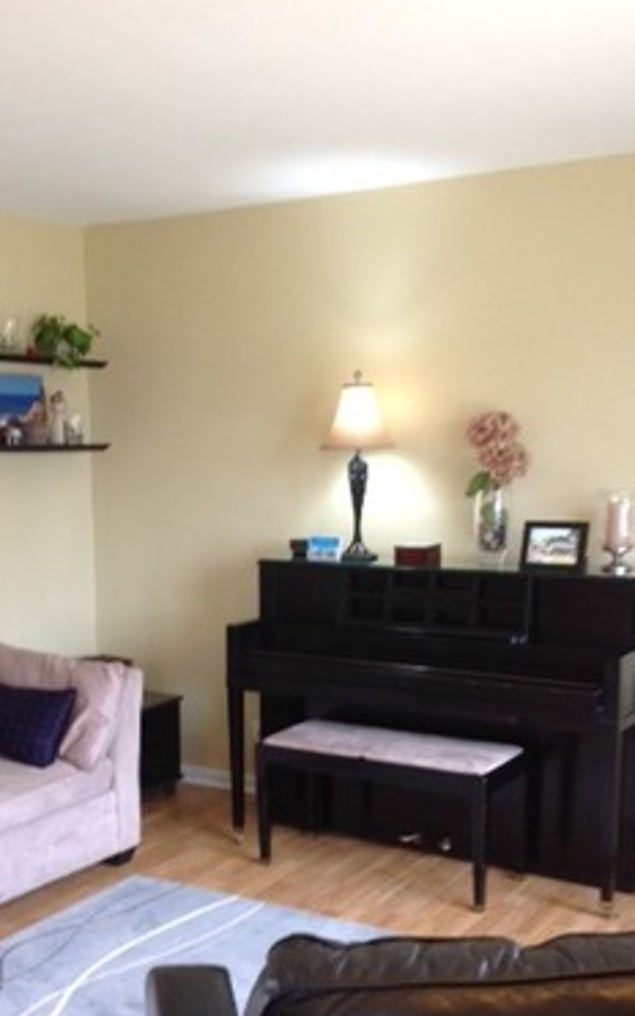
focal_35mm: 48
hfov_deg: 26.7
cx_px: 209
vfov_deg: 41.6
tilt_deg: -7.7
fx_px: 1329
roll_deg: +0.5
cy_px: 630
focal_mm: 4.28
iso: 64
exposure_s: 1/15
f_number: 2.4
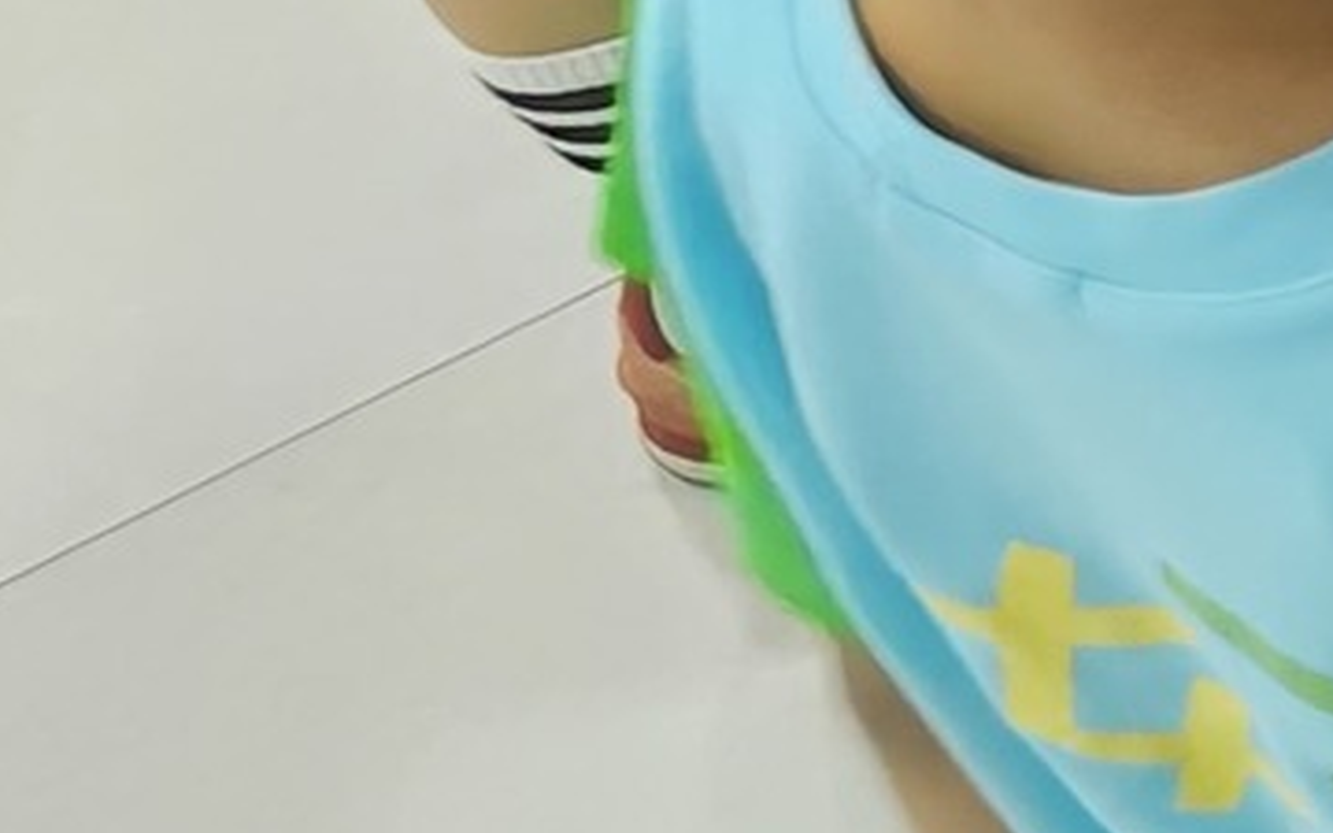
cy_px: -955
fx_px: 4723
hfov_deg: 11.9
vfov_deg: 9.3
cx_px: 3507
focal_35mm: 130
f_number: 1.7
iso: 640
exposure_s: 1/120
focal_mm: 6.3
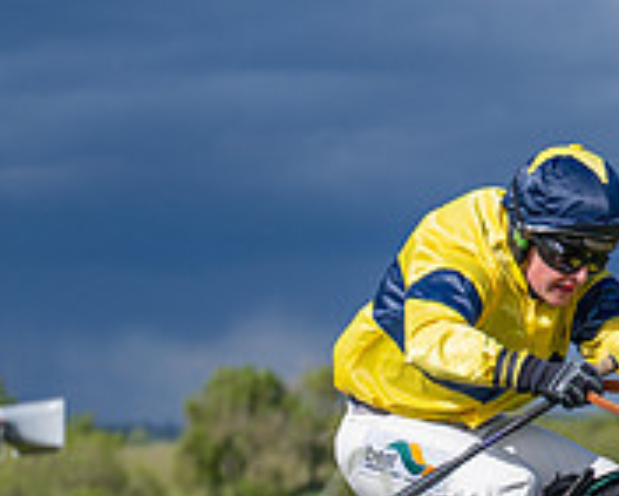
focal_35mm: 268
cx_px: 605
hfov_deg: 7.2
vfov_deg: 5.7
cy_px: 715
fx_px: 4912
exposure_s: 1/2000
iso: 100
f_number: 2.8
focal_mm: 70
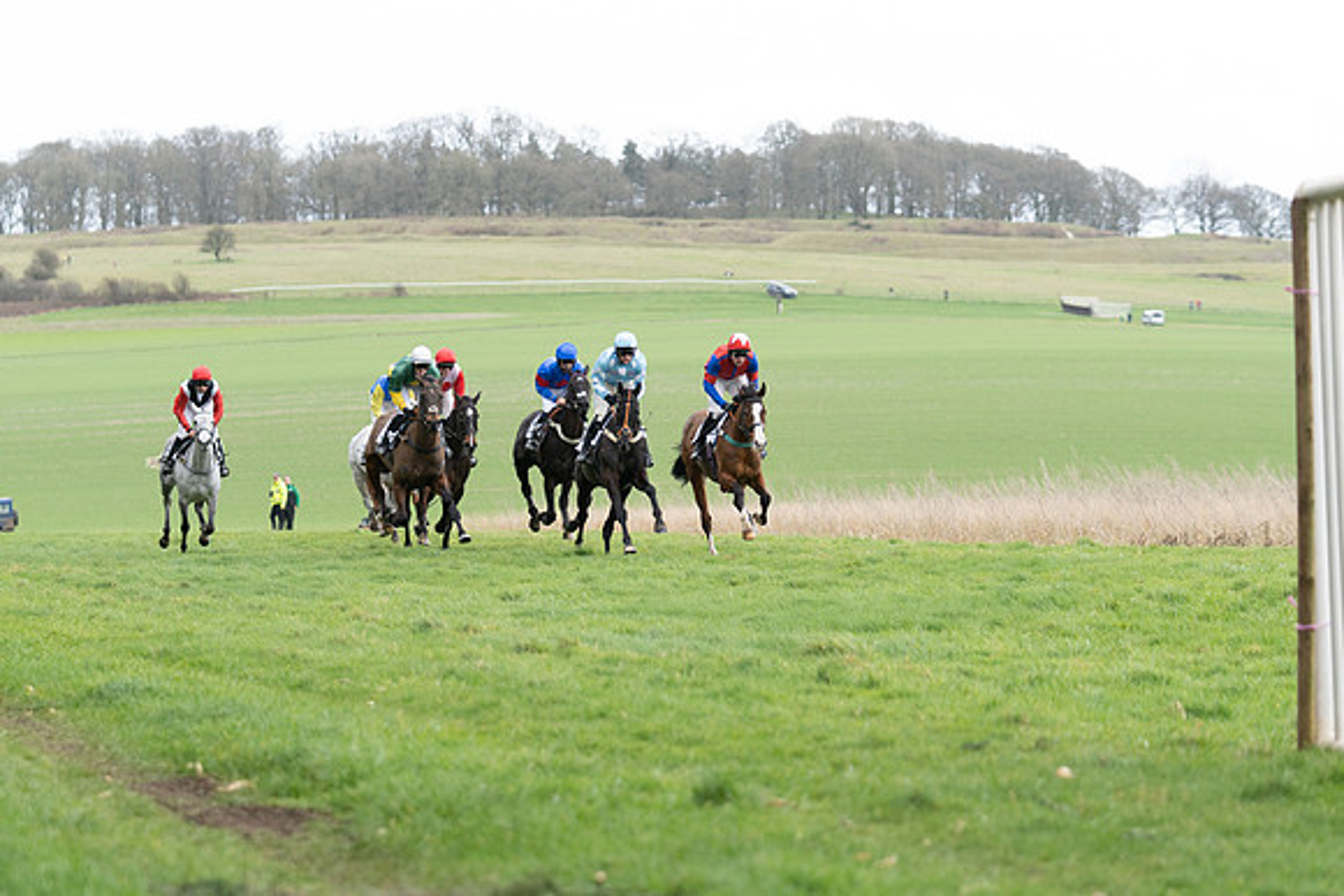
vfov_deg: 9.5
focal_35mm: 144
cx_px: 672
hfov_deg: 14.2
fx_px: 5377
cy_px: 448
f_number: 2.8
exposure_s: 1/1000
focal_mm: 96
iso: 500
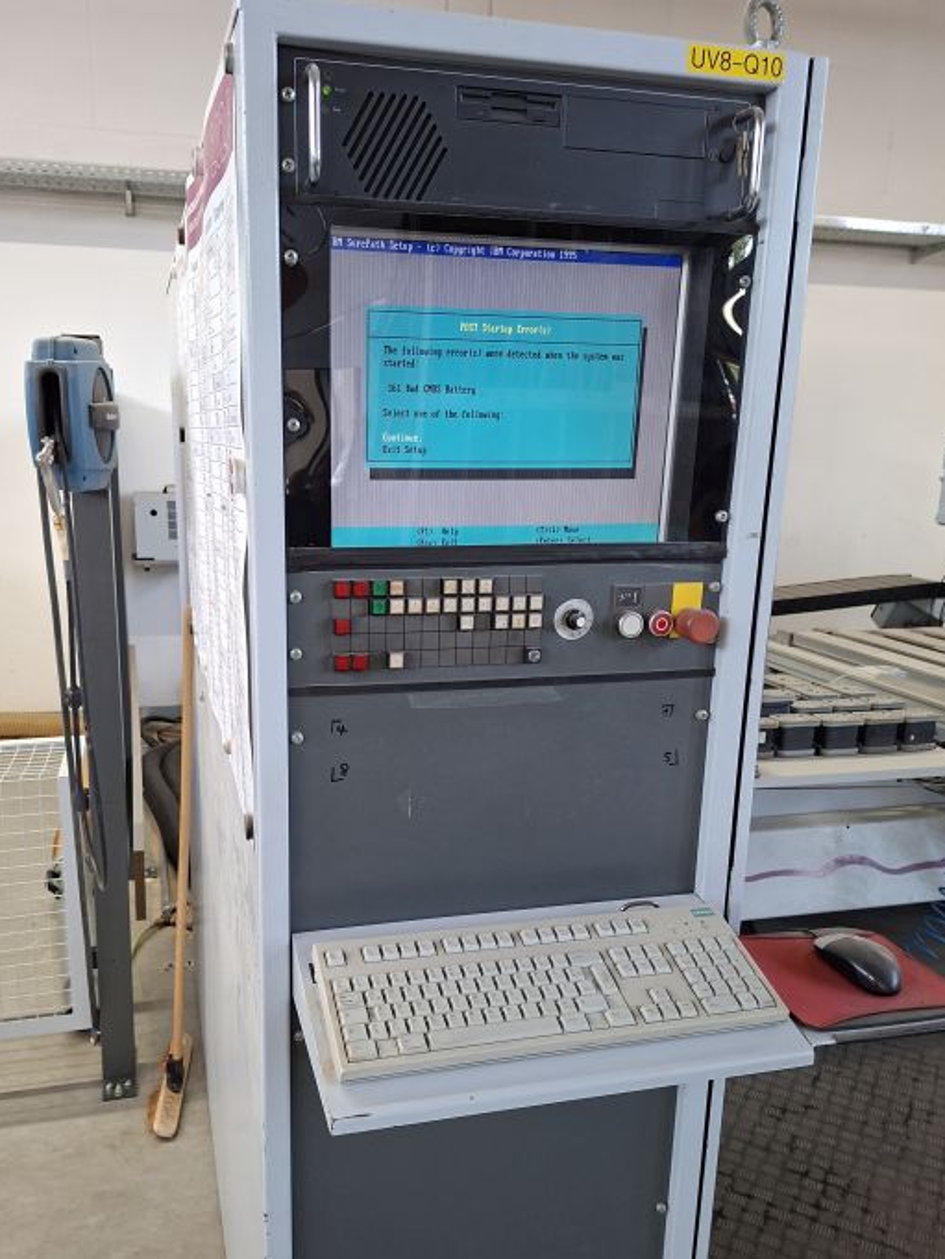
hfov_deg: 51.2
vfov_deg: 65.1
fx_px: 982
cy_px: 708
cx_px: 416
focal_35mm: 27
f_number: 1.8
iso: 320
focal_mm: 5.54
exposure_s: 1/100
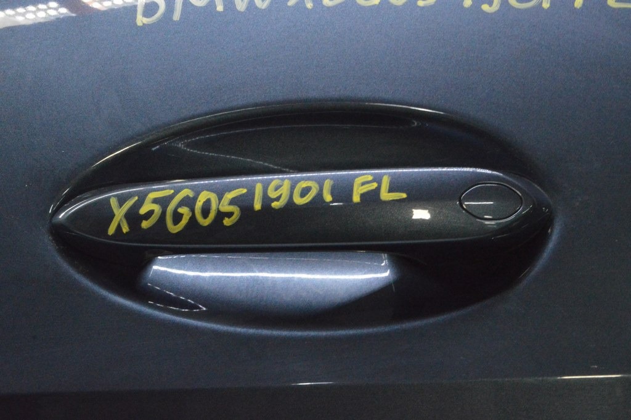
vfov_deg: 21.5
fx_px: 1103
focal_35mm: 63
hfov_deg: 31.9
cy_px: 210
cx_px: 316
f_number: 20
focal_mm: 42
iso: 6400
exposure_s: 1/20
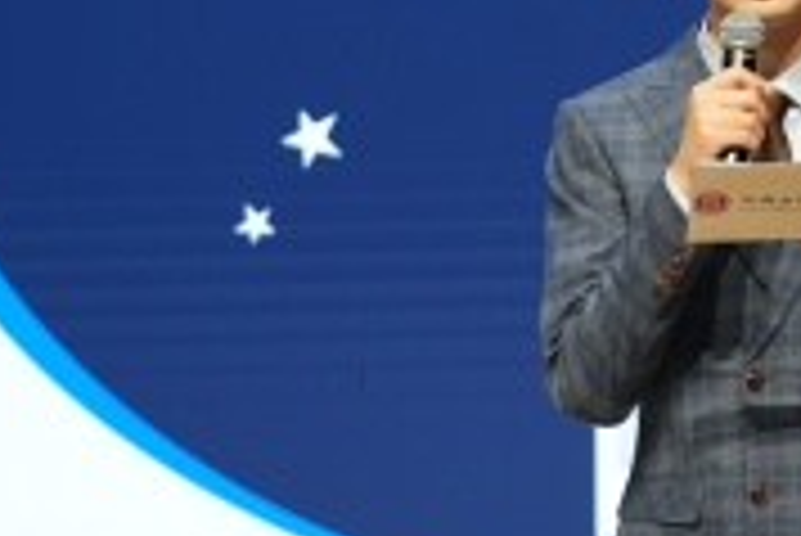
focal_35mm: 202
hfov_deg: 9.9
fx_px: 4498
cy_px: -171
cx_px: 1161
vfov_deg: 6.7
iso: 400
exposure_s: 1/100
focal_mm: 45
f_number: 4
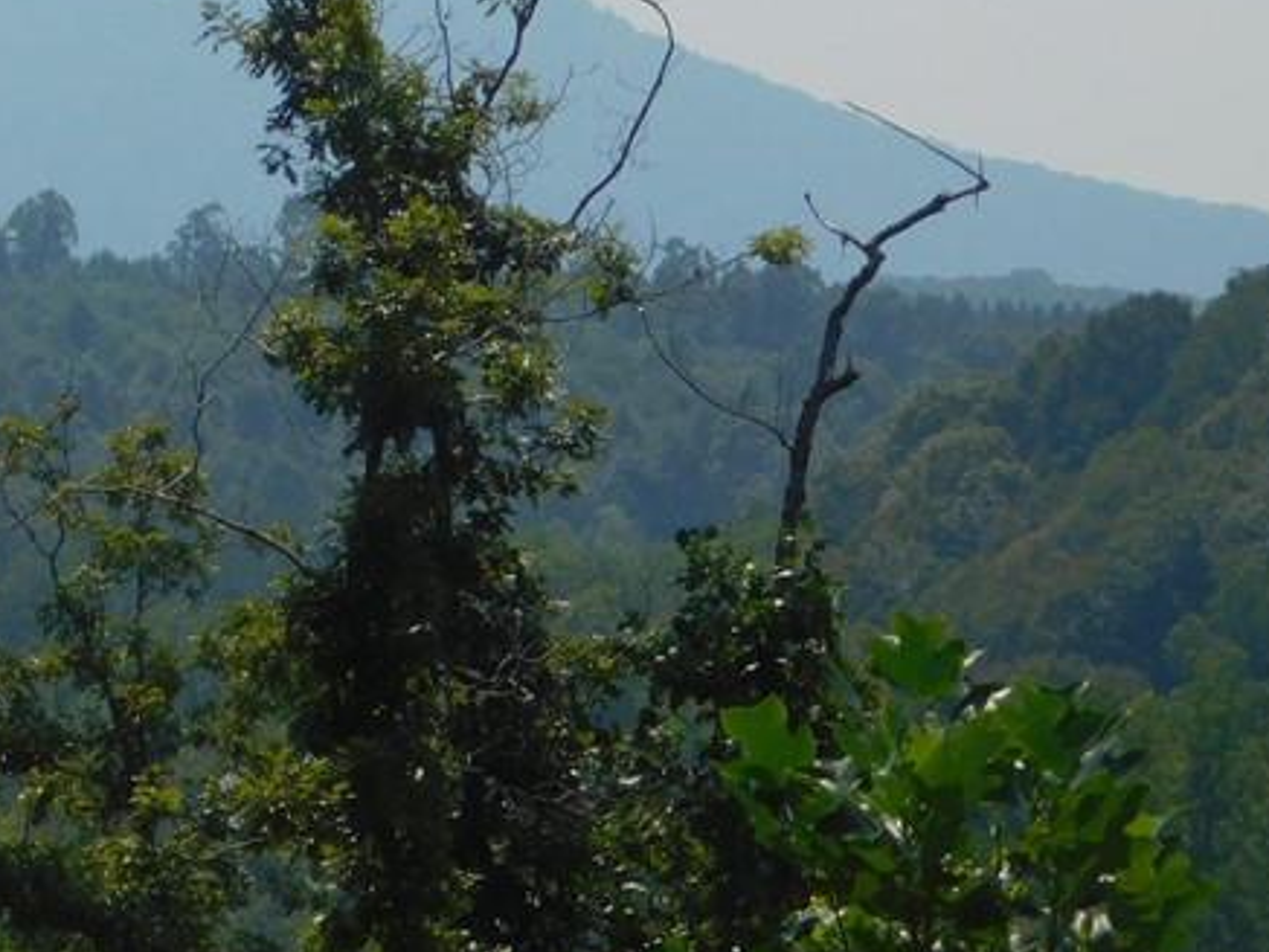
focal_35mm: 398
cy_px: -38
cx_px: -128
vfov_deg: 3.7
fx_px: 14594
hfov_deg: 5.0
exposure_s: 1/1250
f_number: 5.3
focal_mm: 30.1
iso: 125
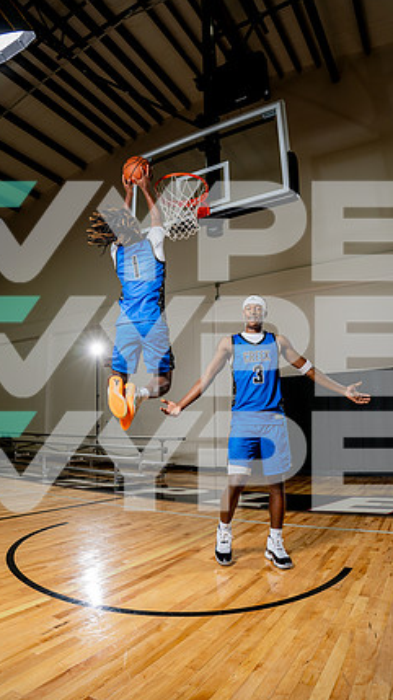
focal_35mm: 22
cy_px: 348
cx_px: 183
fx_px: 408
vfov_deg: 81.2
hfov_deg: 51.4
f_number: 7.1
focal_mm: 20
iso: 250
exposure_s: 1/250
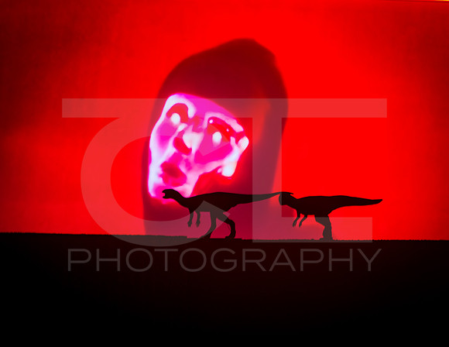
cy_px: 192
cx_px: 256
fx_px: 7340
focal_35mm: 560
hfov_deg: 3.5
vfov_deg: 2.7
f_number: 8
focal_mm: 300
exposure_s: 1/20
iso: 800
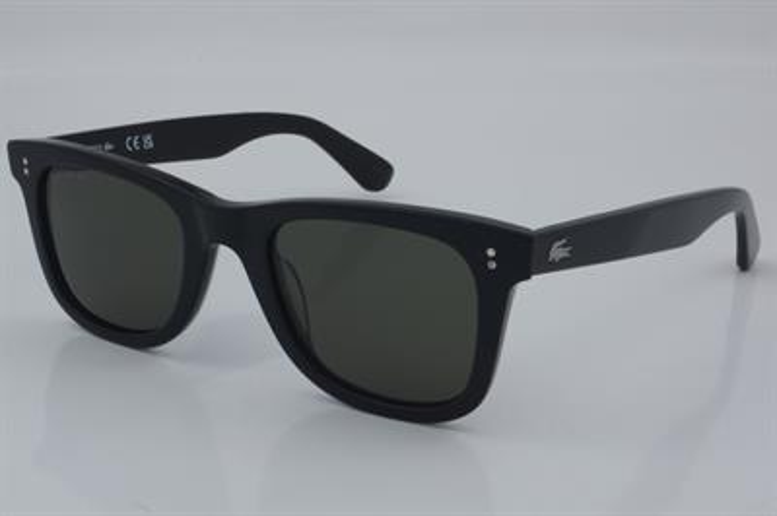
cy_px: 258
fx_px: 1456
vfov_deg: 20.1
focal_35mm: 68
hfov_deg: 29.9
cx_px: 388
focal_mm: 45
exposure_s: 1/4
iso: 100
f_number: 32
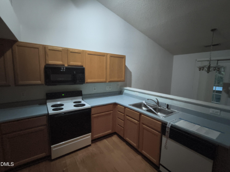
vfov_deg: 94.5
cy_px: 86
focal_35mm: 12
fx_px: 80
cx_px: 115
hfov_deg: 110.5
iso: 1801
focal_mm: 2.13
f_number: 2.2
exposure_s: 1/30
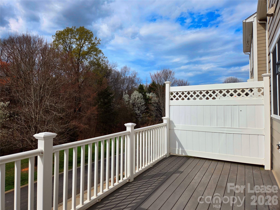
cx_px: 140
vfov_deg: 58.9
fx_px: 186
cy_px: 105
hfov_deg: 73.9
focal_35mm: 23
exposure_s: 1/7891
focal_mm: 5.4
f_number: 1.8
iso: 64
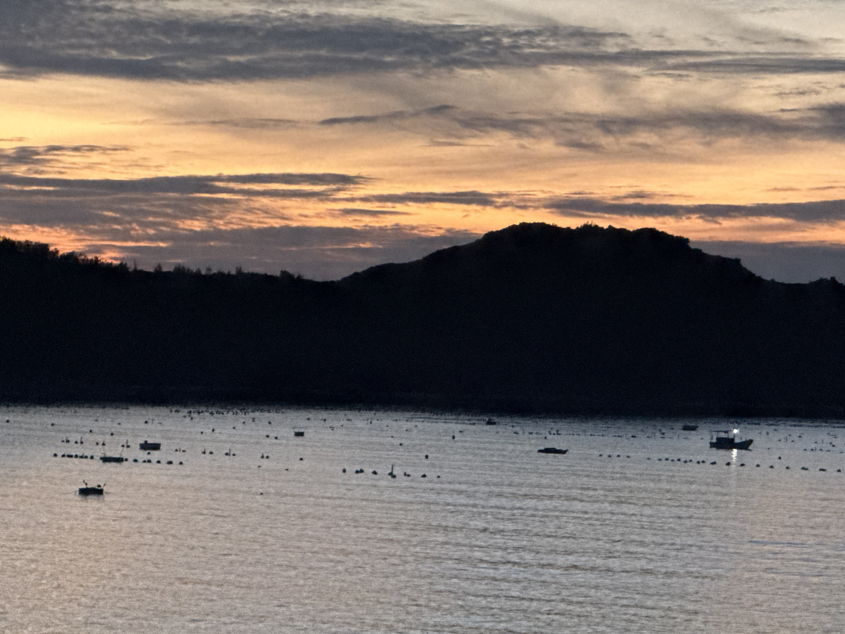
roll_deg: -1.4
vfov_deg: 8.6
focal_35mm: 172
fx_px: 4200
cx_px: 574
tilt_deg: +2.5
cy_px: 191
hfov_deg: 11.5
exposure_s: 1/60
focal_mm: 15.66
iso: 800
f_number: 2.8
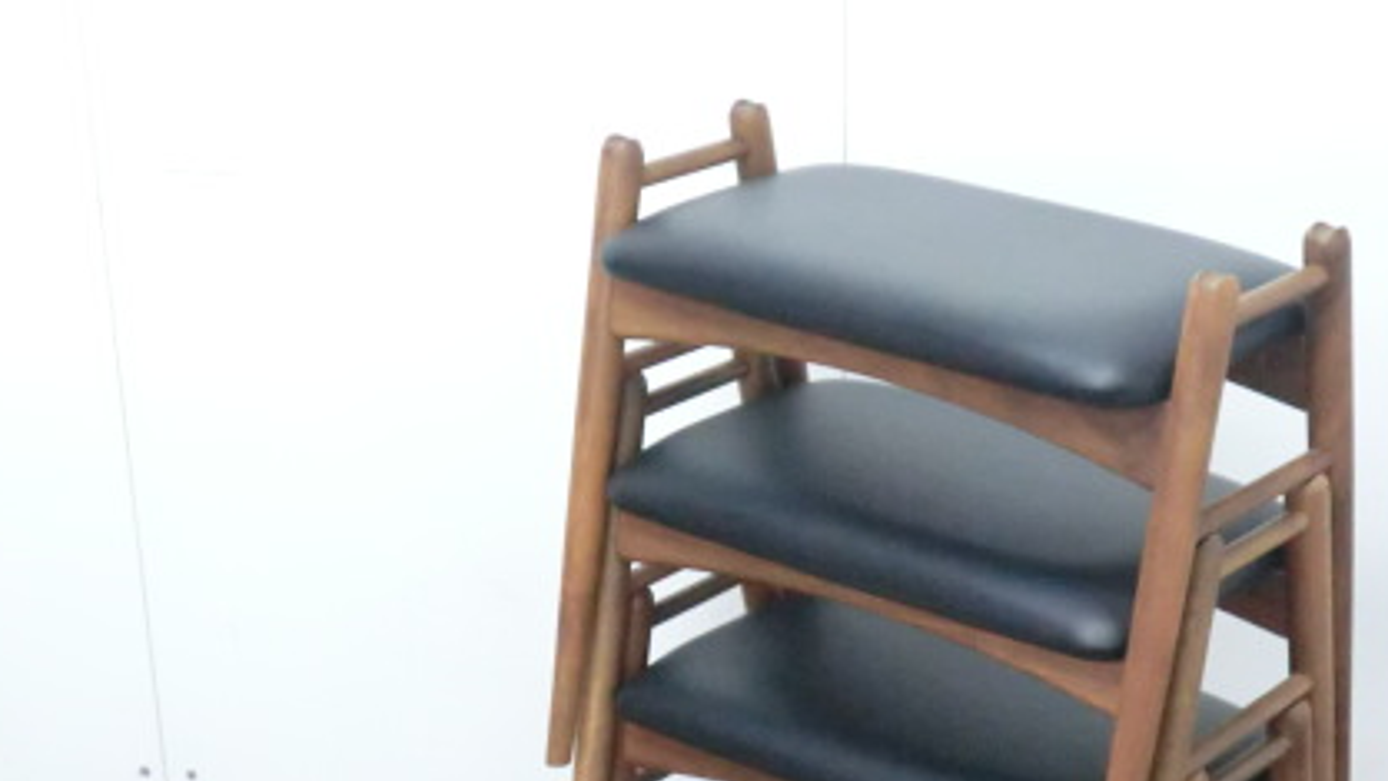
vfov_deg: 16.0
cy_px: 655
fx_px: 2760
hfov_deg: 28.0
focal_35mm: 75
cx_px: 960
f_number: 4.3
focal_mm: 8.2
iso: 800
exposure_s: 1/25
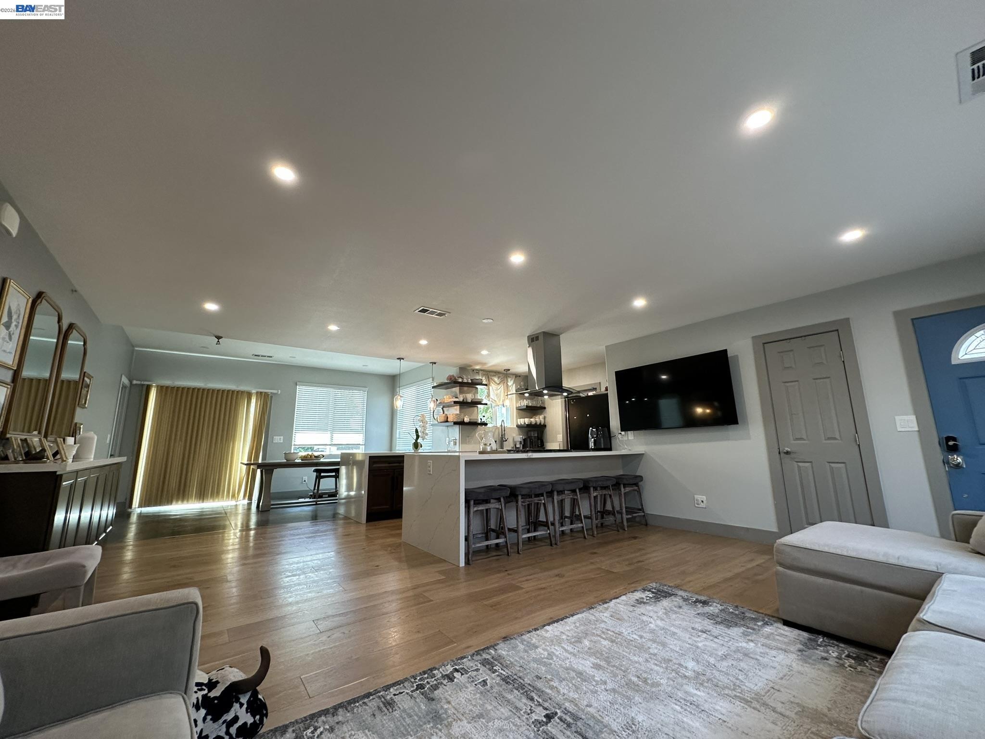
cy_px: 370
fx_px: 398
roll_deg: -0.1
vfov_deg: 85.7
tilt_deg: +11.1
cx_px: 492
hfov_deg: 102.1
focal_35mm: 14
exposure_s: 1/120
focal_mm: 2.22
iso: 160
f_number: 2.2
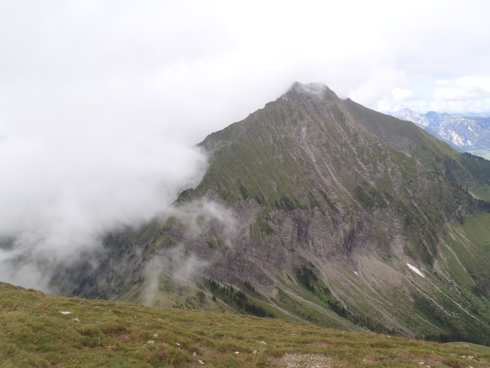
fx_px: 396
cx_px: 245
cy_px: 184
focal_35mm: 28
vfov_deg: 49.7
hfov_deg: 63.4
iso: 80
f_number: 4.5
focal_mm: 5
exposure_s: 1/250
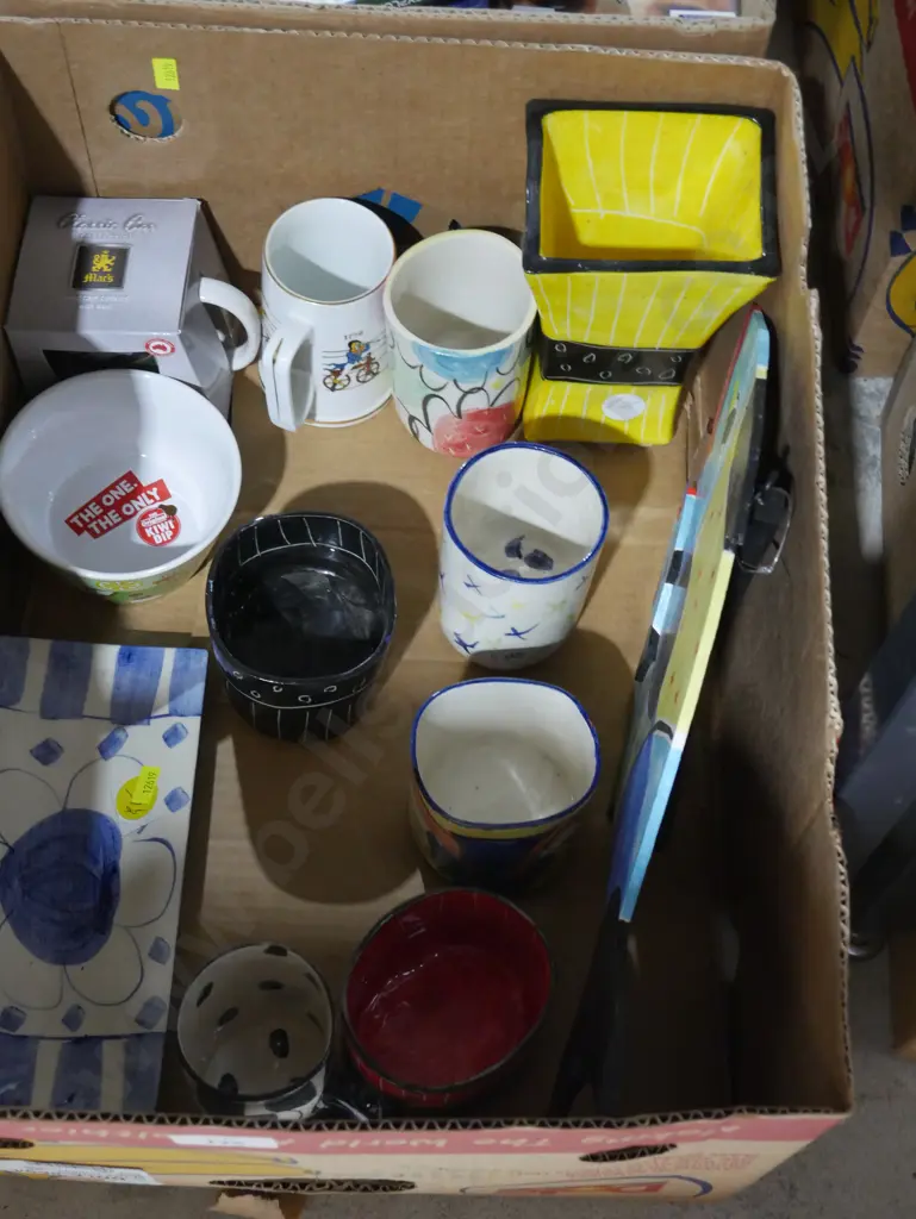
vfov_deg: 39.6
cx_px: 458
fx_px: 1692
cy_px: 610
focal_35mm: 48
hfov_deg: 30.3
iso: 3200
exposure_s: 1/60
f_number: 5.2
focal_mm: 24
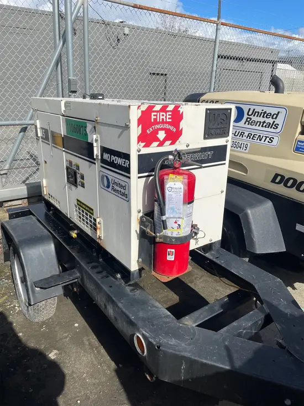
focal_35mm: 26
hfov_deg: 53.1
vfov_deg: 67.3
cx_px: 152
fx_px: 304
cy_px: 203
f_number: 1.6
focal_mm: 4.2
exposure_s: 1/5051
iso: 32
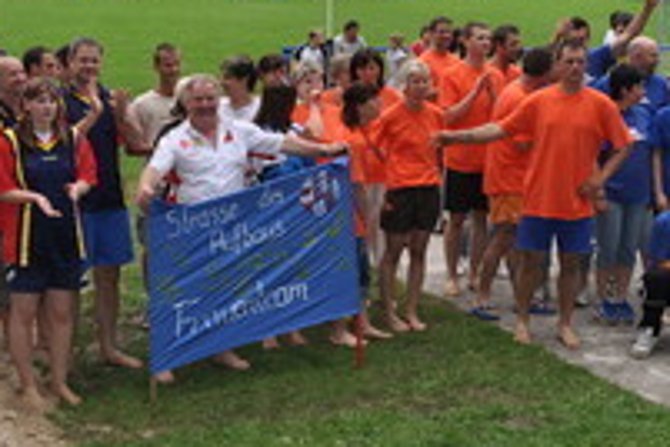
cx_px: 363
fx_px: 1247
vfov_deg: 19.9
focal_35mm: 67
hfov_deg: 30.1
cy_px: 50
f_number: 6.3
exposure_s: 1/200
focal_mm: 18
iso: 200
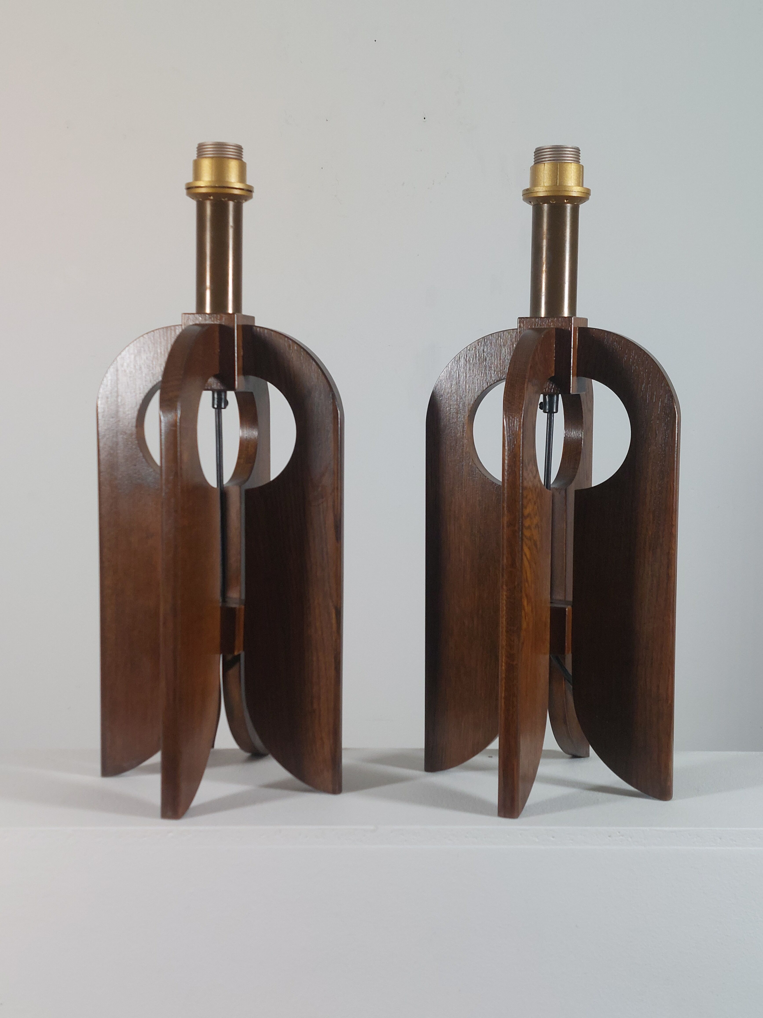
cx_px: 382
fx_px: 705
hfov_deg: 56.8
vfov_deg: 71.6
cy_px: 509
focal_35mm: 24
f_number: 1.8
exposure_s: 1/100
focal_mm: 5.23
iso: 100
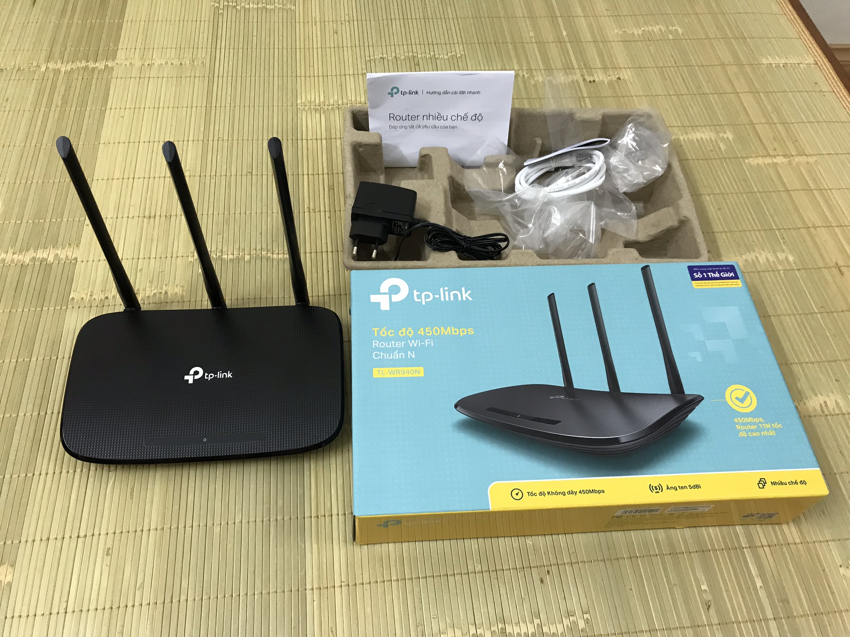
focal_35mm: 28
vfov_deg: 49.7
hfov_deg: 63.4
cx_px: 425
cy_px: 318
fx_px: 688
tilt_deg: -56.6
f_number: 1.8
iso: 50
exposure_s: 1/17
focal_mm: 3.99
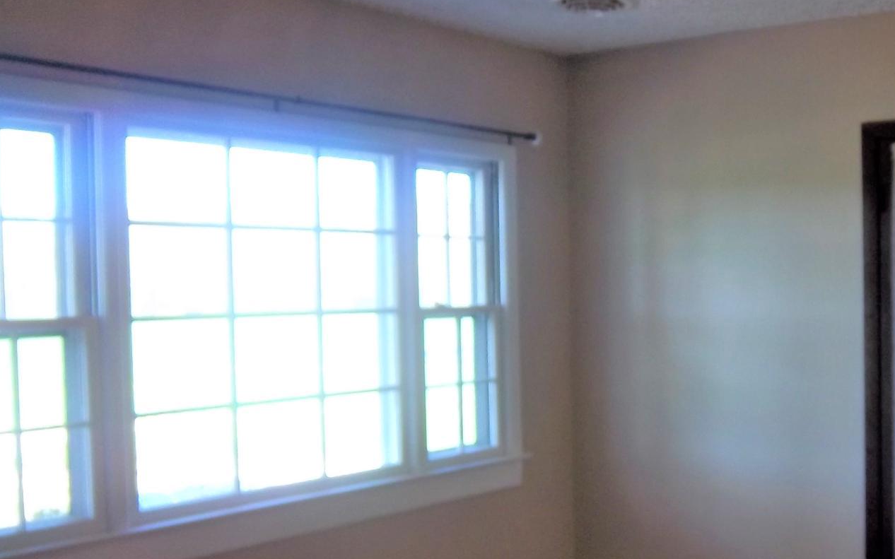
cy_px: 346
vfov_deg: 26.8
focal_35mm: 48
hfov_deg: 40.7
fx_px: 1171
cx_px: 667
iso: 64
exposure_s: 1/30
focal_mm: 5.05
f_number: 3.5
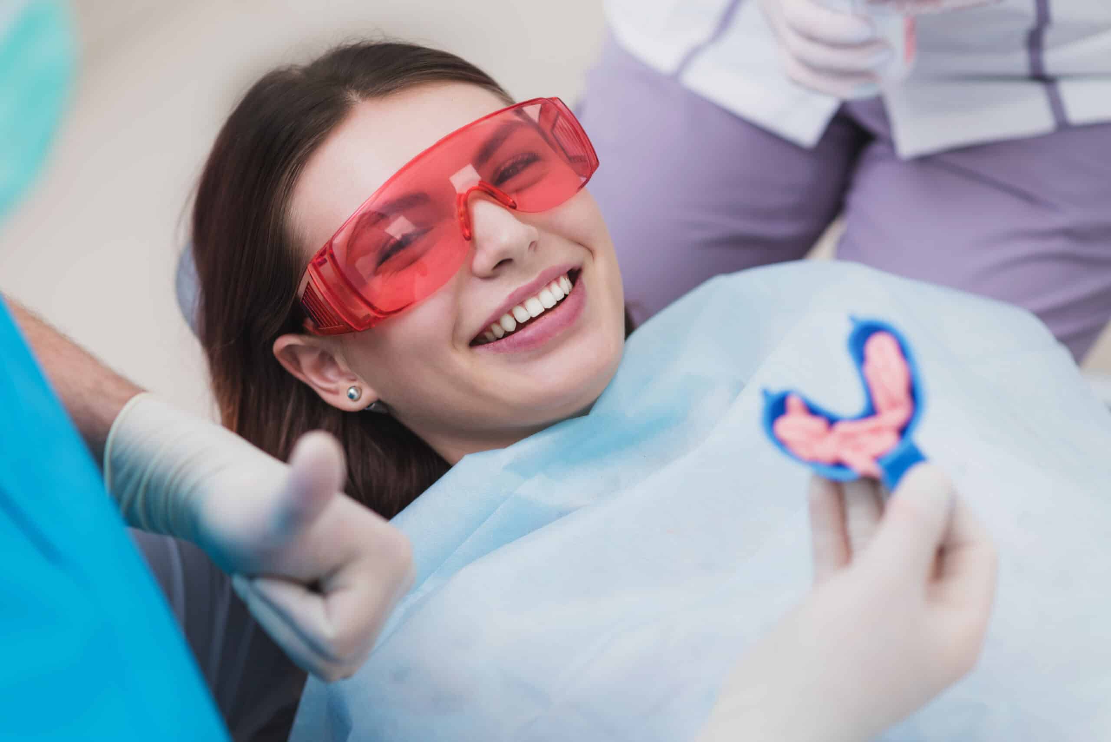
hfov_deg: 23.9
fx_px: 2624
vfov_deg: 16.1
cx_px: 556
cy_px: 371
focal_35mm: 85
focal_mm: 85
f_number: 2.4
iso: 100
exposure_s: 1/180
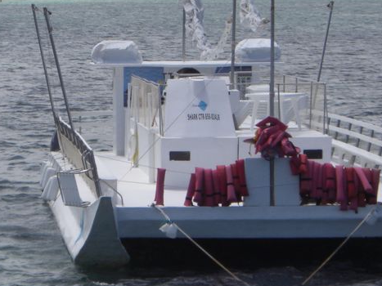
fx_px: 2758
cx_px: 152
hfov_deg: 7.9
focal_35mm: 250
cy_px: 63
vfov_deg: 5.9
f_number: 5.2
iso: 64
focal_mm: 18.6
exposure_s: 1/640
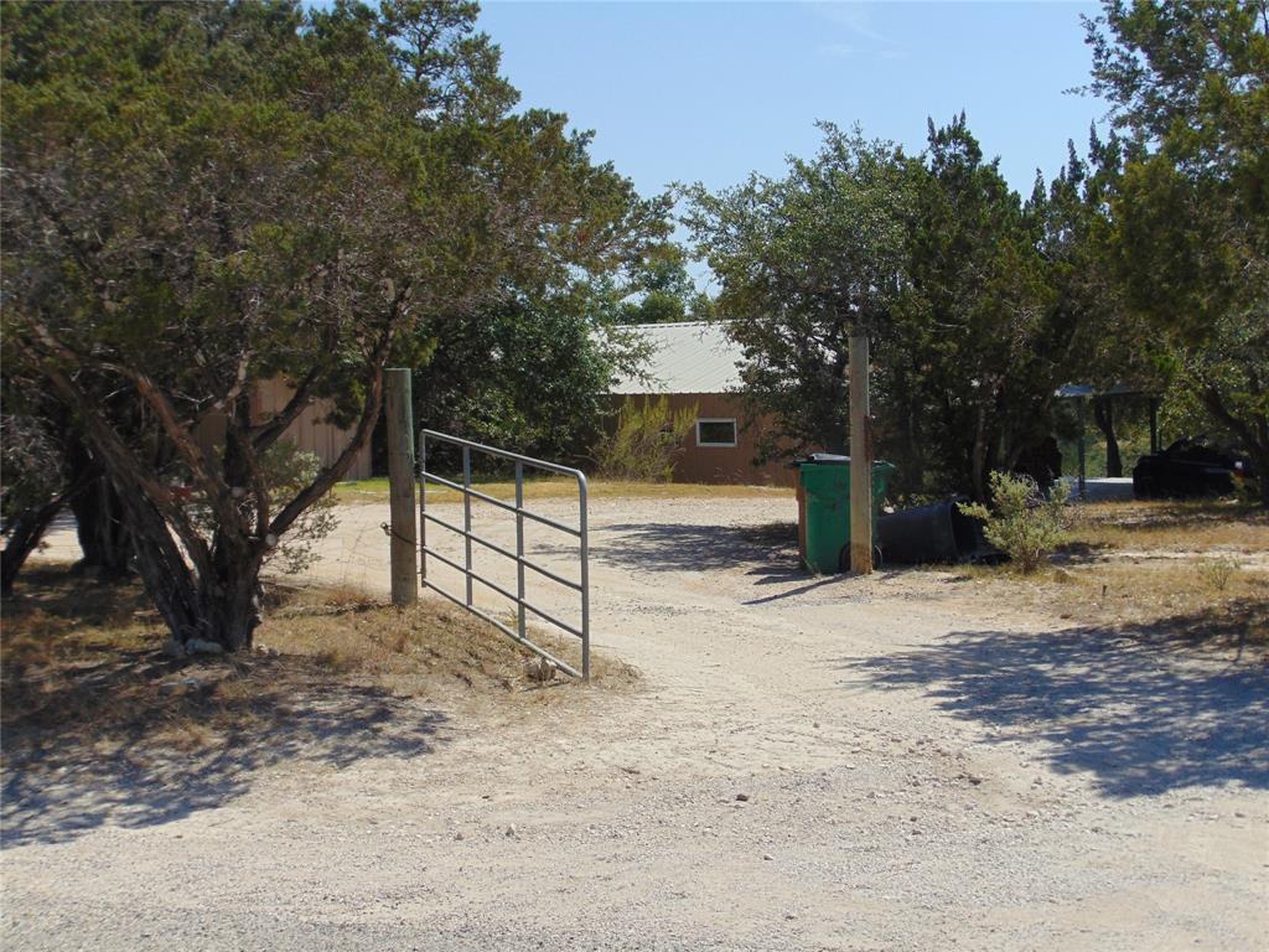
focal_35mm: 50
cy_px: 476
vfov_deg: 29.1
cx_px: 634
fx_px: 1833
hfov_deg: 38.2
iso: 80
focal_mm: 9
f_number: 9
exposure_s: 1/250
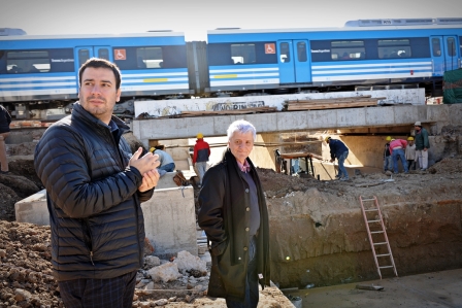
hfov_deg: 58.7
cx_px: 231
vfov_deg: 41.1
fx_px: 411
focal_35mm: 32
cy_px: 154
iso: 250
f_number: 9
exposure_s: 1/200
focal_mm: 32
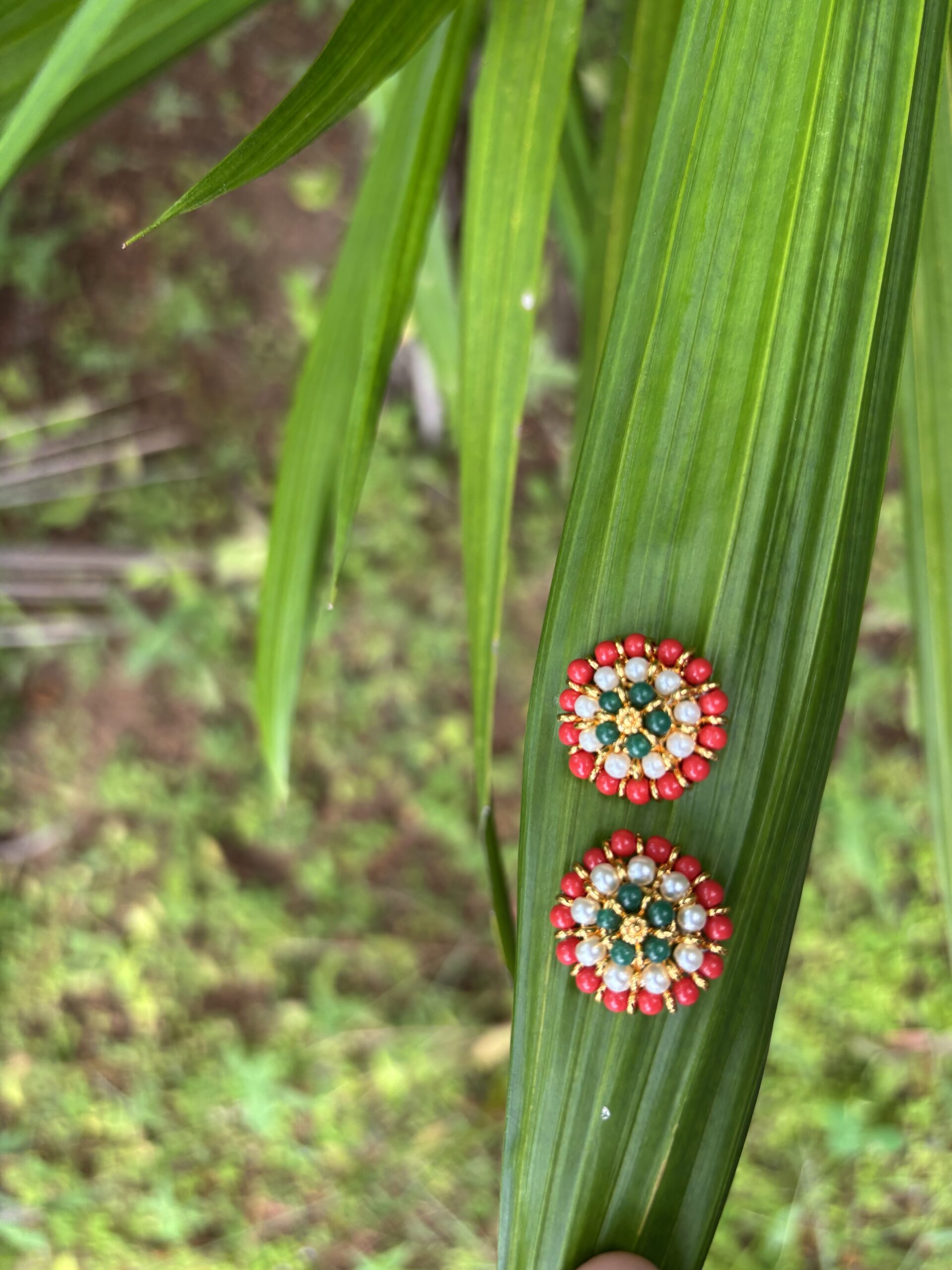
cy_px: 635
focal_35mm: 26
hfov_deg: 53.1
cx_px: 476
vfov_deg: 67.3
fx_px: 953
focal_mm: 5.96
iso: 40
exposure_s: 1/121
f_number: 1.6
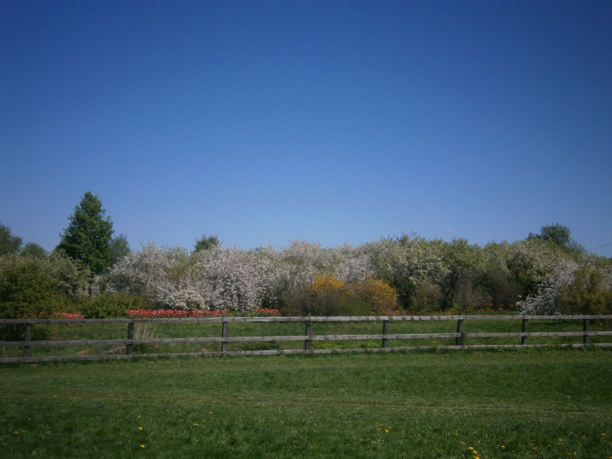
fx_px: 831
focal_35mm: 47
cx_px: 306
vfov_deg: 30.9
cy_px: 230
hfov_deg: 40.4
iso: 80
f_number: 3.4
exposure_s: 1/1600
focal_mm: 8.3
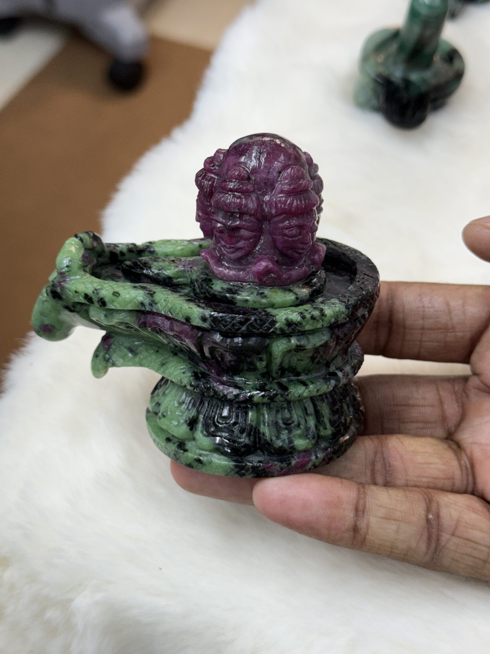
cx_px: 226
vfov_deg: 35.5
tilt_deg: -46.6
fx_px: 1019
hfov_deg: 27.0
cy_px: 308
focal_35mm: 54
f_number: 1.78
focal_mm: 6.76
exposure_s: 1/121
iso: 50
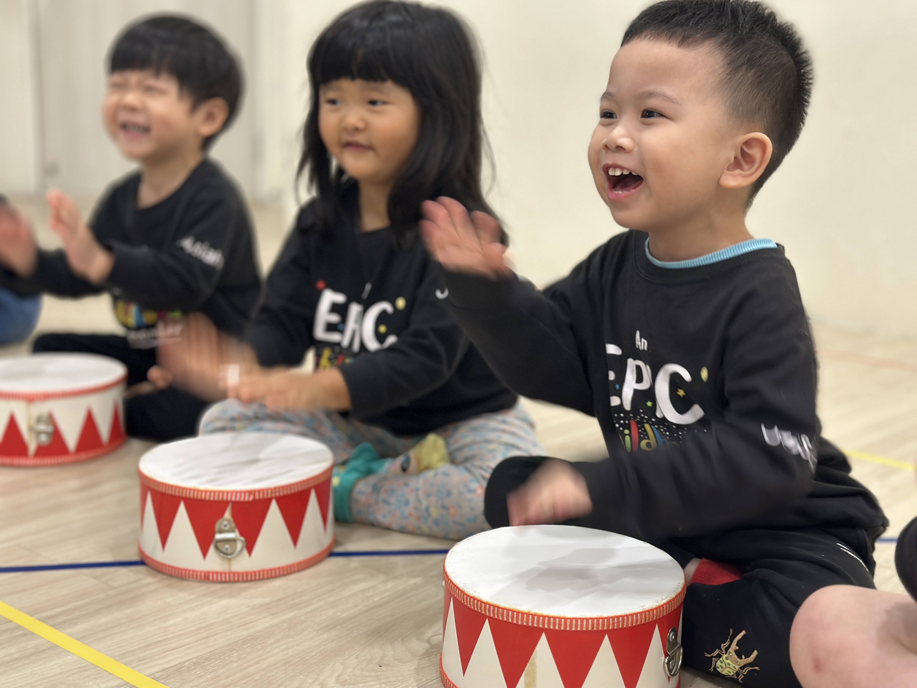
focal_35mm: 48
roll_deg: -1.5
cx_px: 458
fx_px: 1272
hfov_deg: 39.7
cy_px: 344
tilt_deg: -11.5
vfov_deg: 30.3
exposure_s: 1/50
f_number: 1.78
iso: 250
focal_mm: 6.86
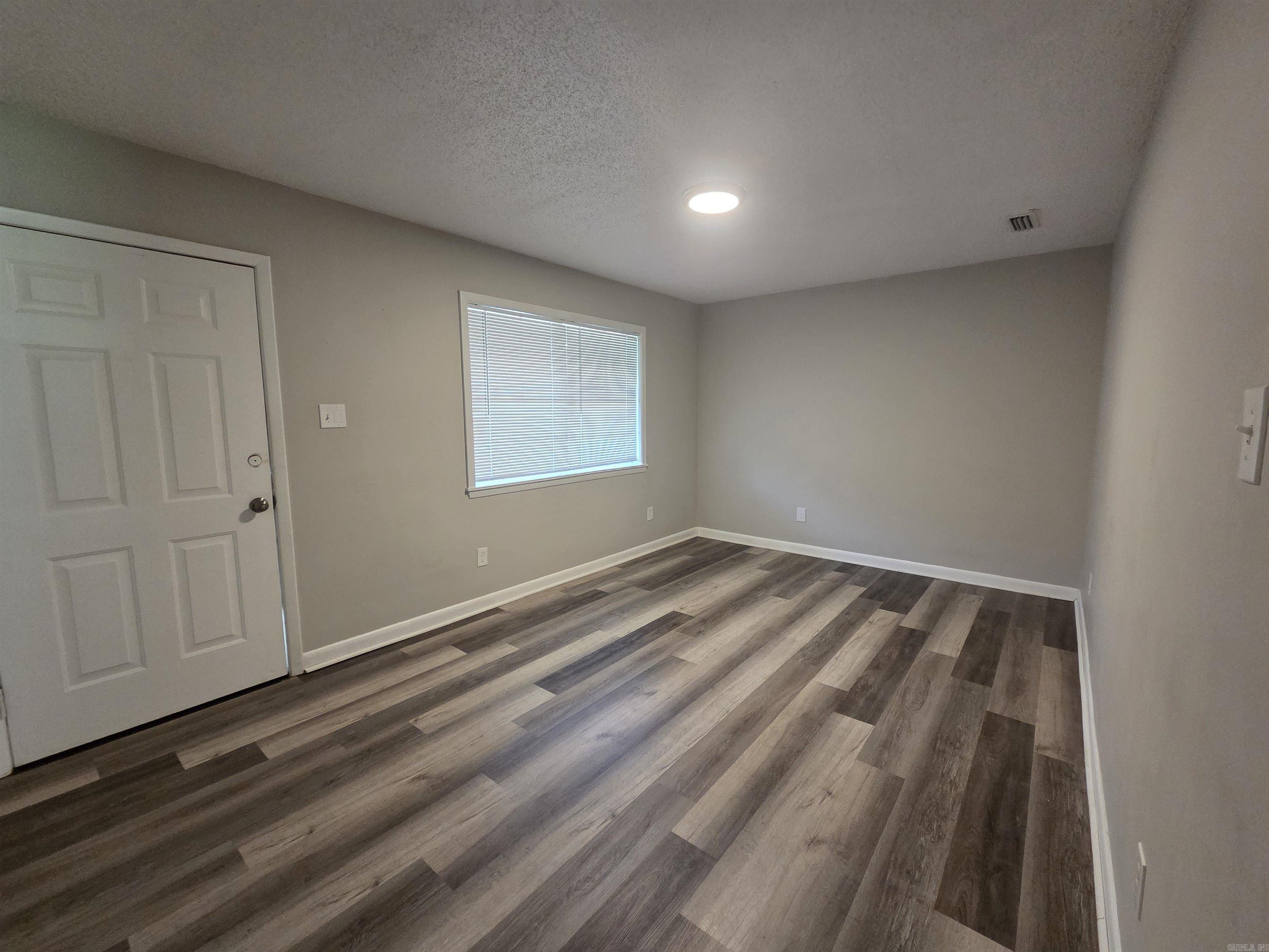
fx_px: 477
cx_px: 634
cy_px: 476
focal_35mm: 13
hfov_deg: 106.2
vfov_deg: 89.9
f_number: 2.2
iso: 500
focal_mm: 2.2
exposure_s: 1/60
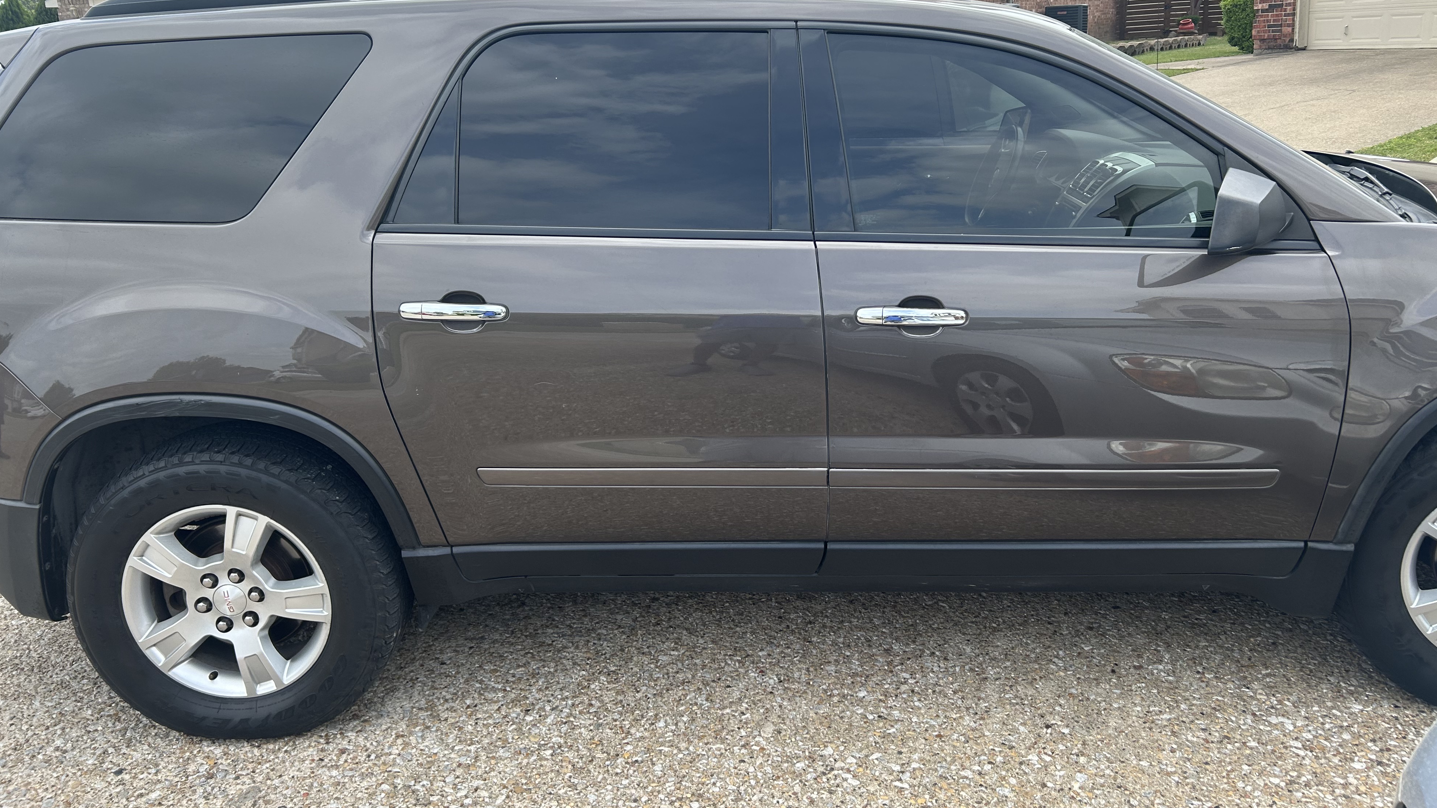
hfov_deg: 66.1
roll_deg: +3.9
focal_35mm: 29
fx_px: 1105
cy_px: 292
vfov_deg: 39.8
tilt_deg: -12.2
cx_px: 704
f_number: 1.5
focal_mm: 5.7
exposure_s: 1/1344
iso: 50
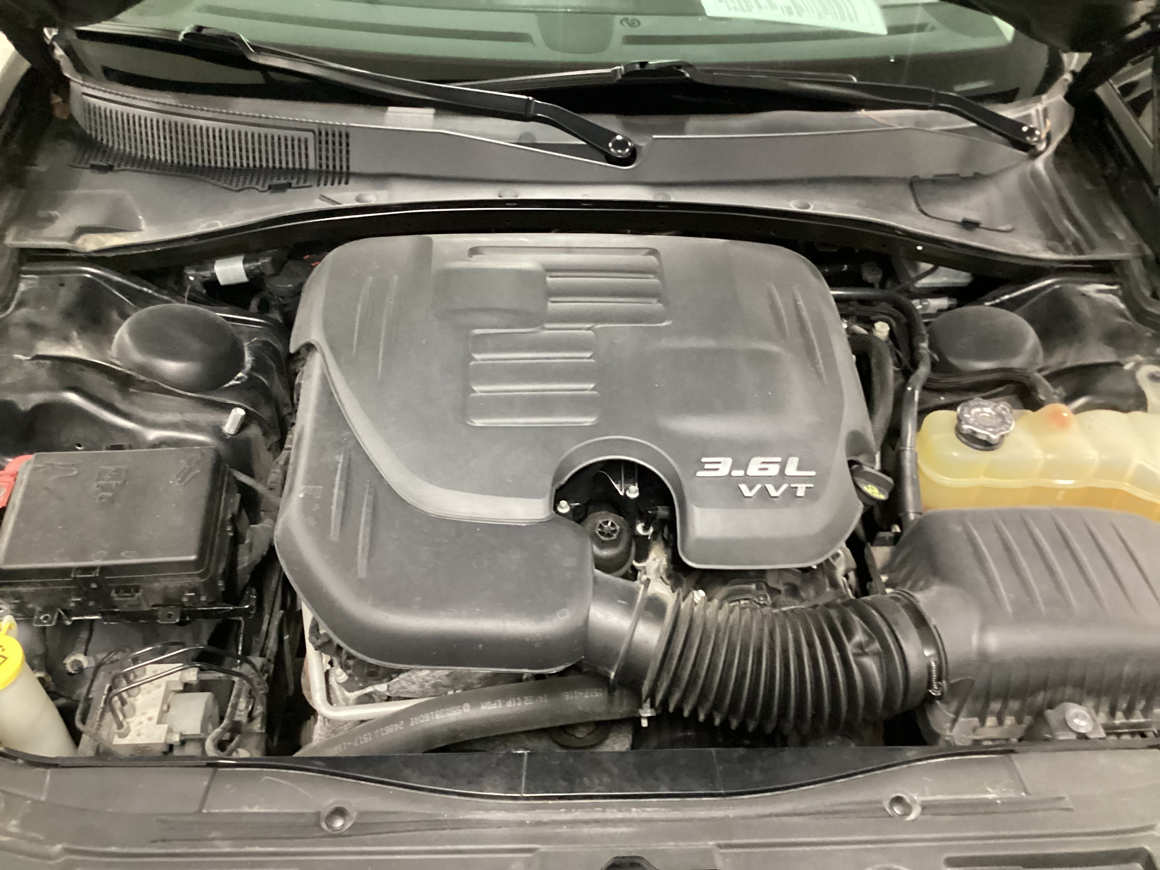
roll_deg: -3.6
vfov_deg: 45.4
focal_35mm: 31
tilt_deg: -44.2
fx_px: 1039
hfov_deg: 58.4
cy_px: 435
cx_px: 580
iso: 640
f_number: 2.4
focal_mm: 3.3
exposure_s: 1/24
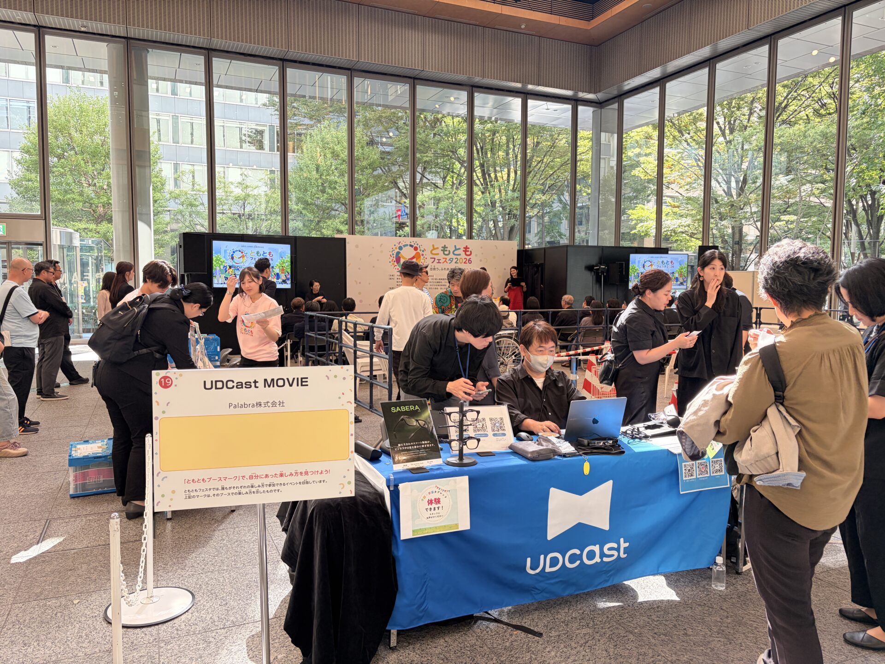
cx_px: 442
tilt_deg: -3.2
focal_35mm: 26
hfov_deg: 67.3
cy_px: 332
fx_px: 665
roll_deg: +0.3
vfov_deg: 53.1
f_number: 1.6
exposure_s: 1/165
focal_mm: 5.96
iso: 100
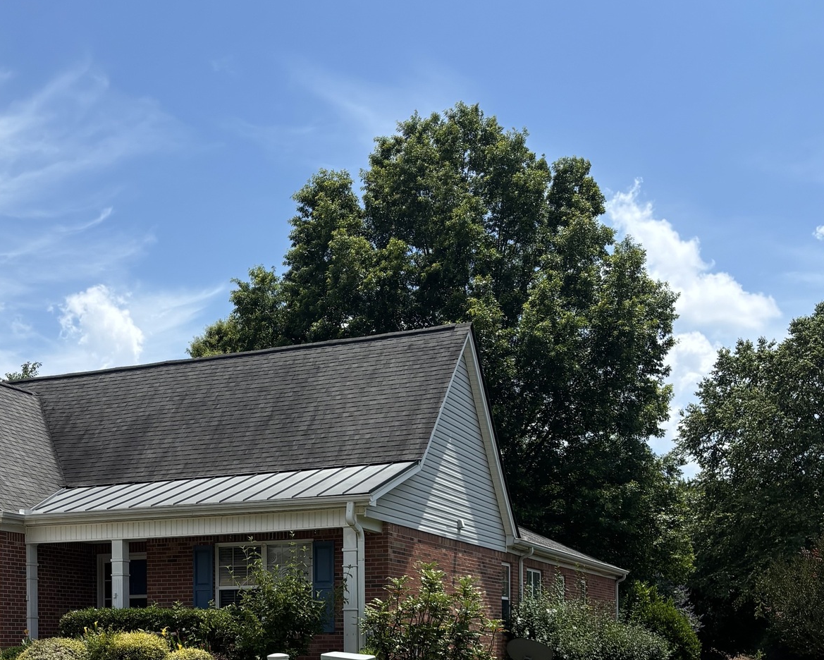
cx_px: 258
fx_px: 1220
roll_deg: +0.6
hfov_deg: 36.8
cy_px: 640
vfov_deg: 28.6
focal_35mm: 50
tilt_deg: -1.3
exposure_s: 1/3937
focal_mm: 5.96
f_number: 1.6
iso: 50
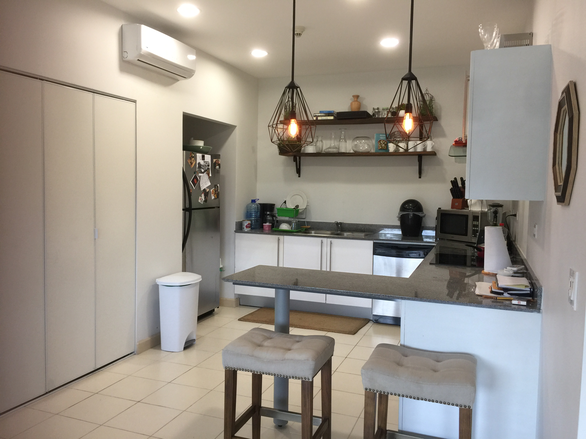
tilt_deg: -2.4
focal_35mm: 29
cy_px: 220
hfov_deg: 61.7
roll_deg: -2.2
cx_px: 293
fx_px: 491
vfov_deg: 48.2
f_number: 2.2
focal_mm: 4.15
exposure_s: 1/30
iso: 50
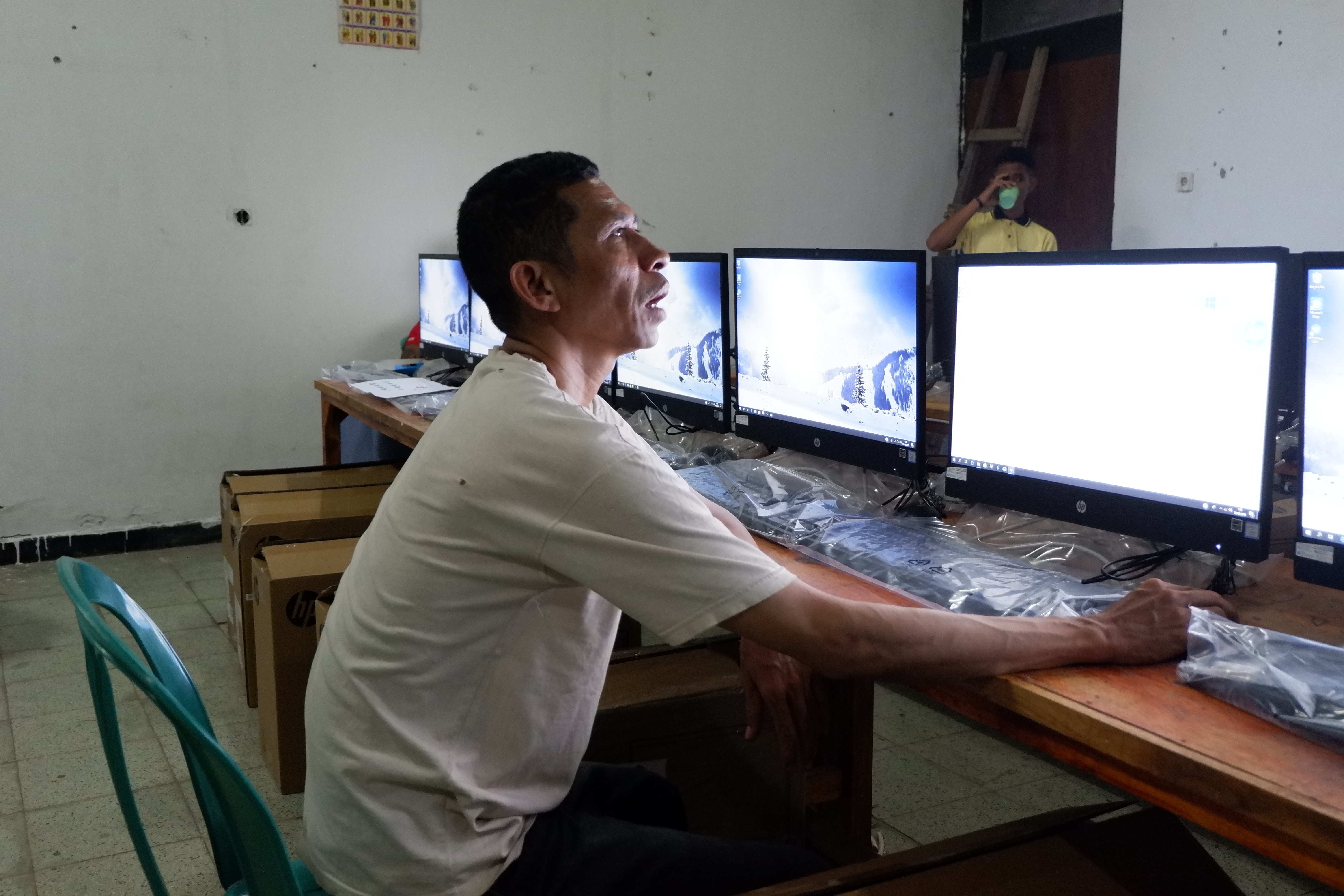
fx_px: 1232
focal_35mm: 33
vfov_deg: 40.0
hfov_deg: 57.2
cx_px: 672
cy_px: 448
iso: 3200
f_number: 4
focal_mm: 22.2
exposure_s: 1/42
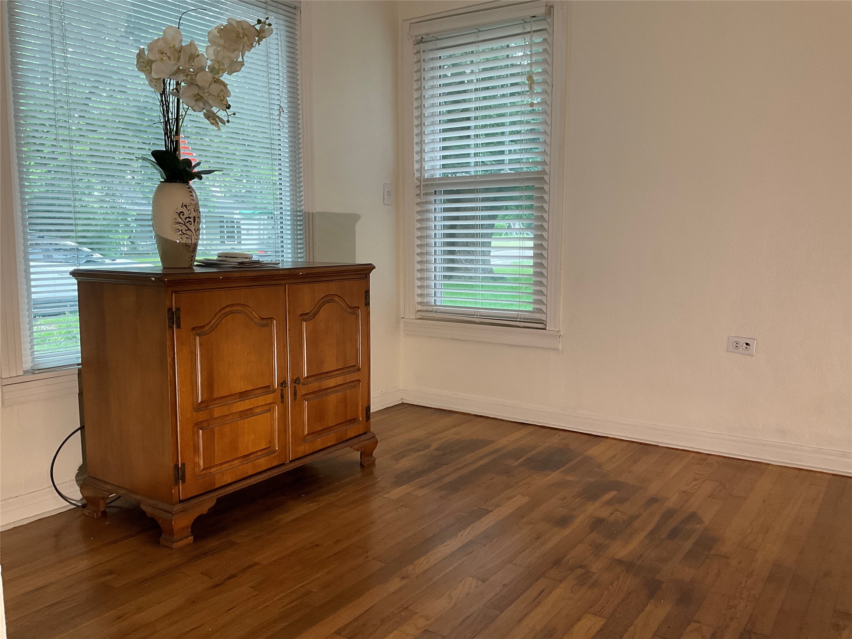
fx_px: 714
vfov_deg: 48.2
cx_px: 426
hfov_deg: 61.7
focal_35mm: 29
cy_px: 320
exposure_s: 1/60
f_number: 1.8
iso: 80
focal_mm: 3
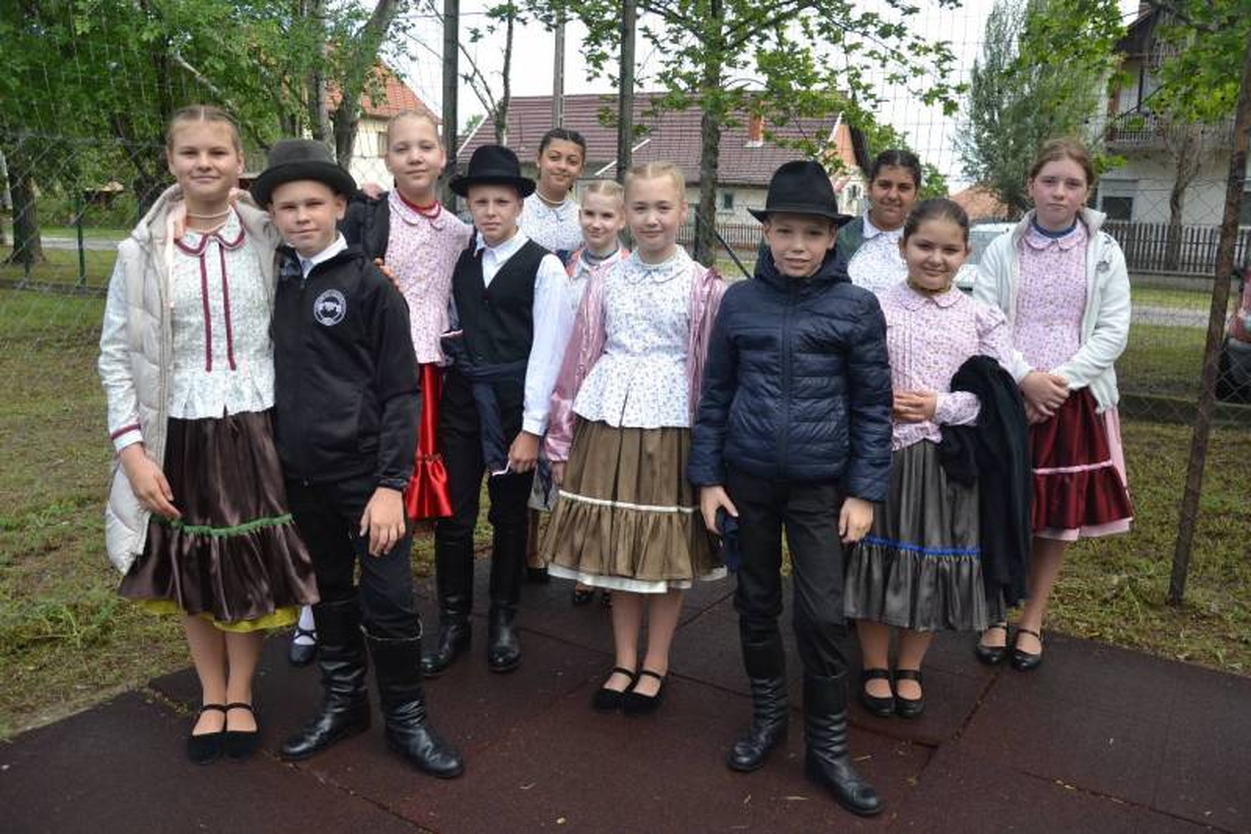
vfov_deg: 47.9
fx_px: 938
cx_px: 626
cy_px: 417
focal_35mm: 27
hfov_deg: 67.4
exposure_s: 1/800
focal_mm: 18
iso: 400
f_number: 4
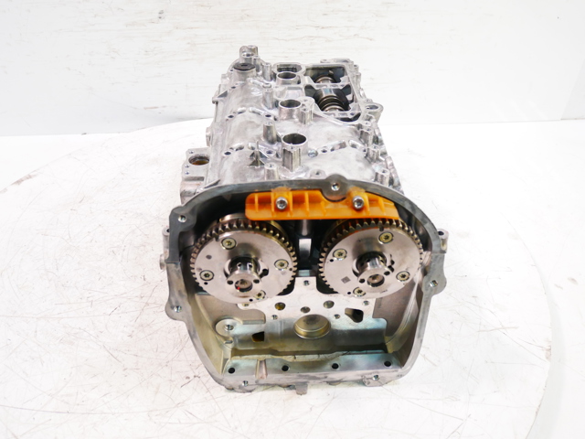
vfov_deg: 46.8
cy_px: 220
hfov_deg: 60.0
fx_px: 507
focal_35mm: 30
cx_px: 292
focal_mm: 15
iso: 1000
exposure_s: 1/60
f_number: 3.7
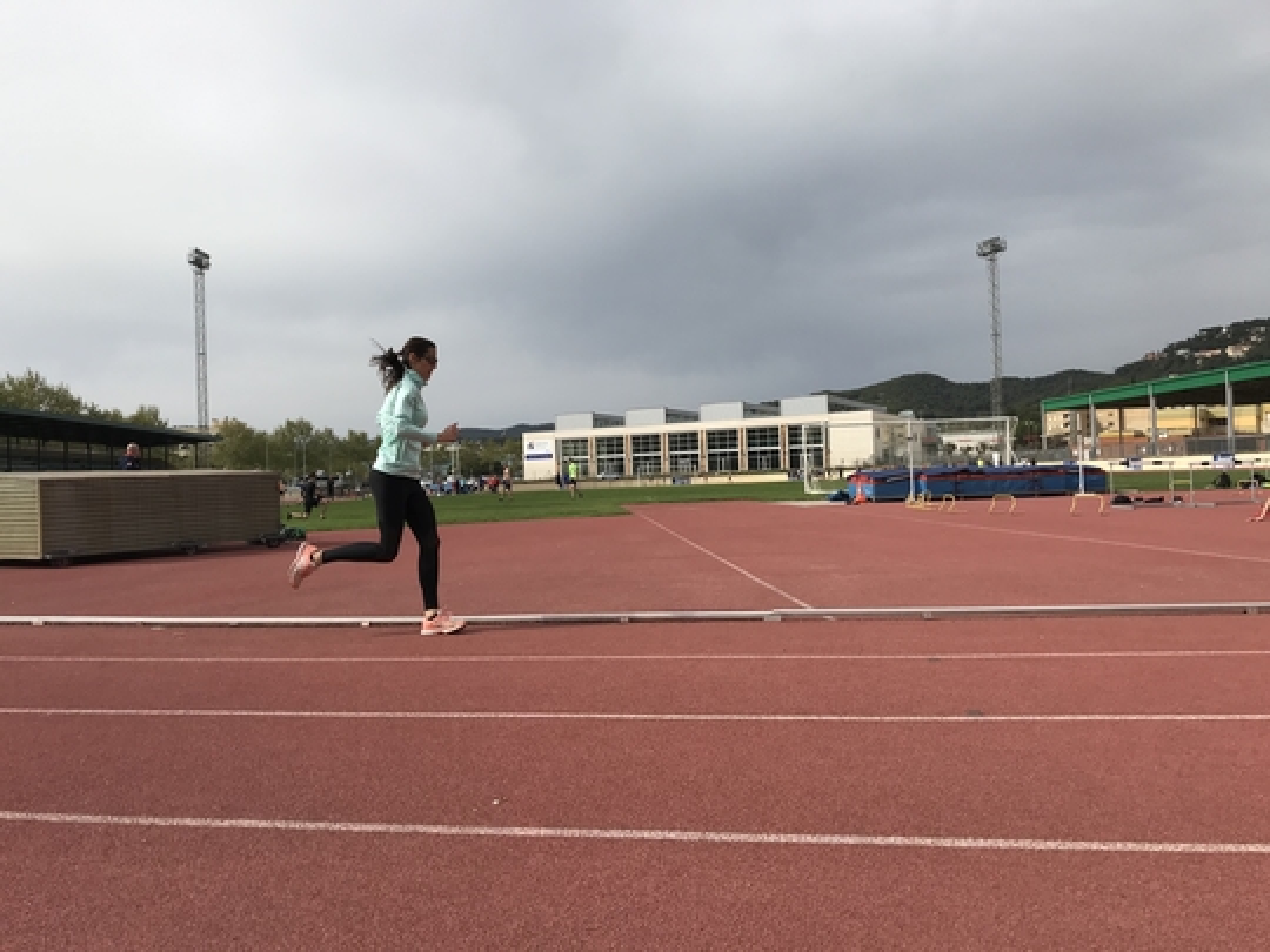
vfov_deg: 49.7
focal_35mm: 28
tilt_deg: -0.1
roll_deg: +2.5
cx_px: 635
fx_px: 1027
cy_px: 476
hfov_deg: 63.4
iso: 20
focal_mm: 3.99
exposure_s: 1/3300
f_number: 1.8
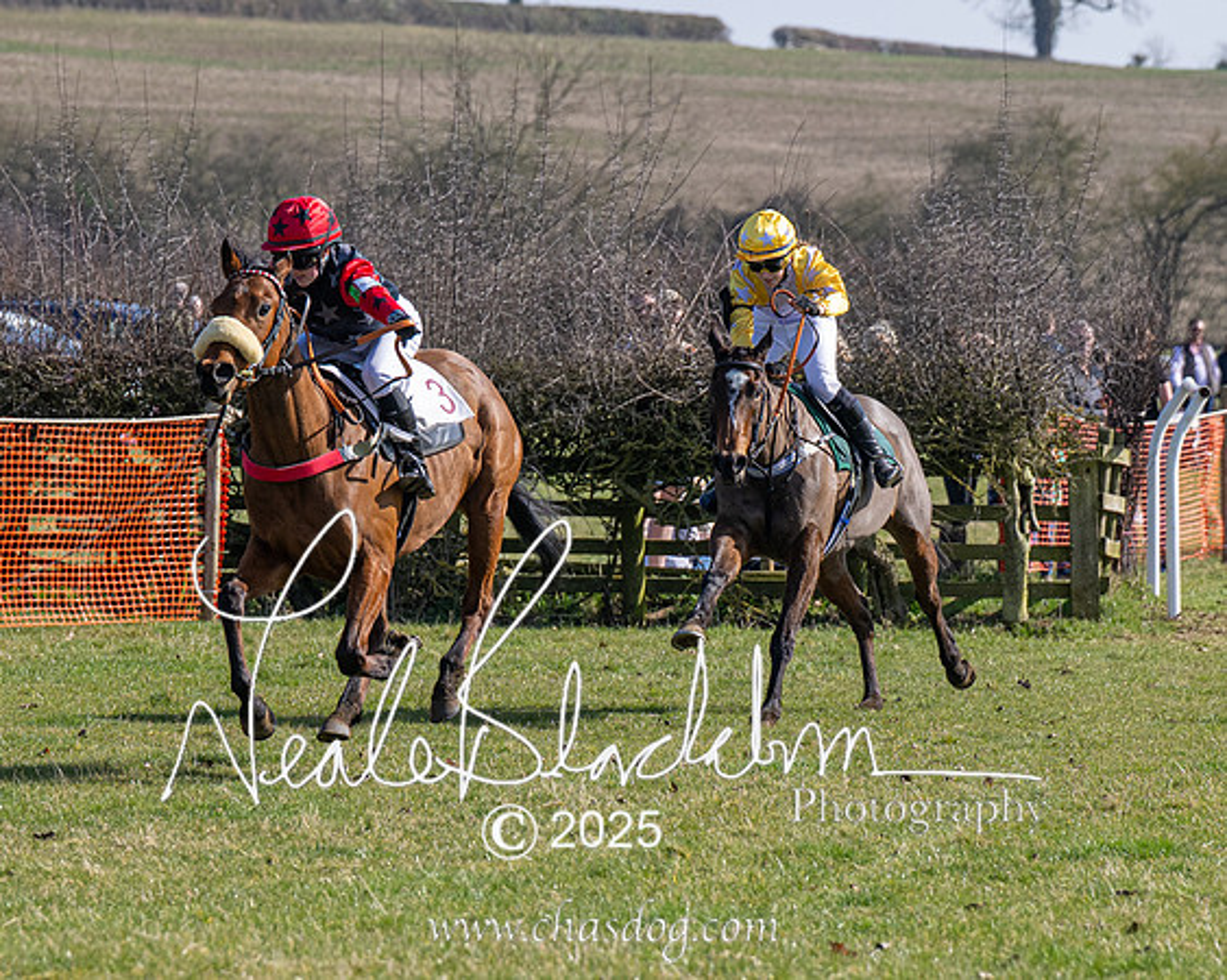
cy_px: 480
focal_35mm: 274
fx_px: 9933
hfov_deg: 7.1
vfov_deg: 5.7
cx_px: 316
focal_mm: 110
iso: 200
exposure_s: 1/2000
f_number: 4
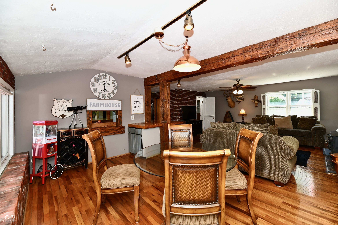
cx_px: 169
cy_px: 112
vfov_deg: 81.2
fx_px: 131
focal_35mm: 14
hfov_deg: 104.3
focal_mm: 14
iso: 640
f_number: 6.3
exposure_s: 1/60
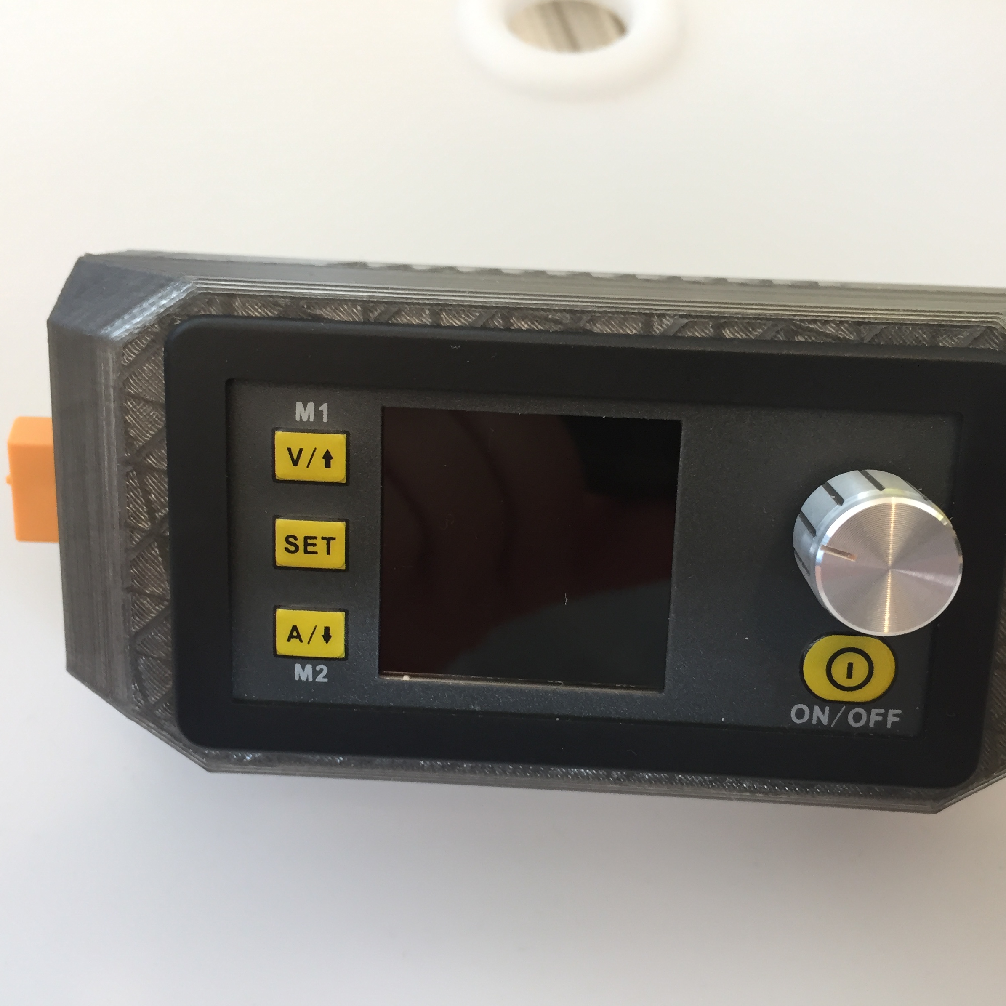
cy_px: 501
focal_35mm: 35
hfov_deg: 47.2
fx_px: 1151
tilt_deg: -59.1
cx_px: 530
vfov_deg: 47.2
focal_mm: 4.15
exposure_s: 1/33
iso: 80
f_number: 2.2
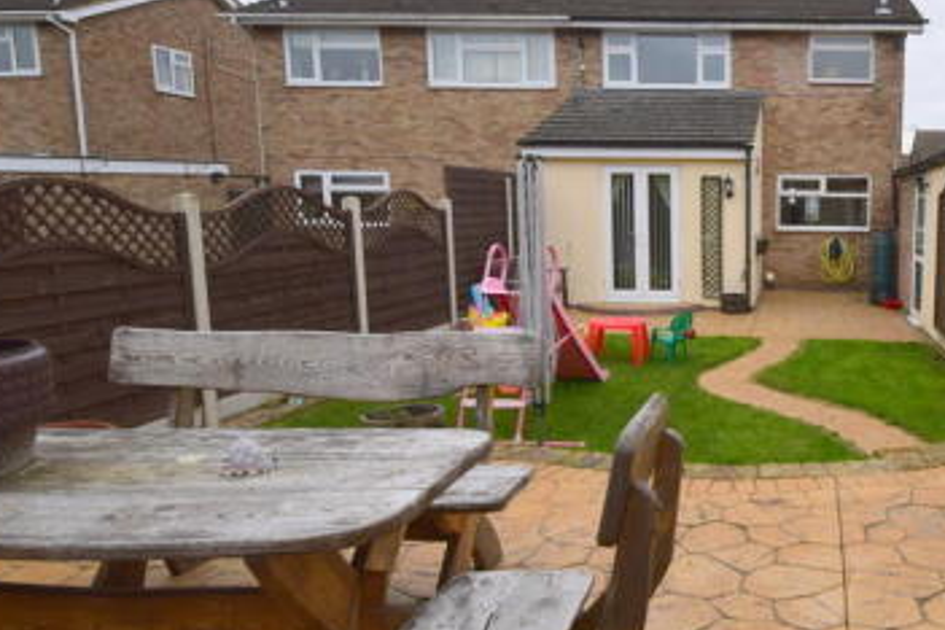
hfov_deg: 58.7
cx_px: 798
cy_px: 303
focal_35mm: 28
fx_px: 735
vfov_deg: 46.4
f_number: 10
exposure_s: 1/200
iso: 400
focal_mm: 10
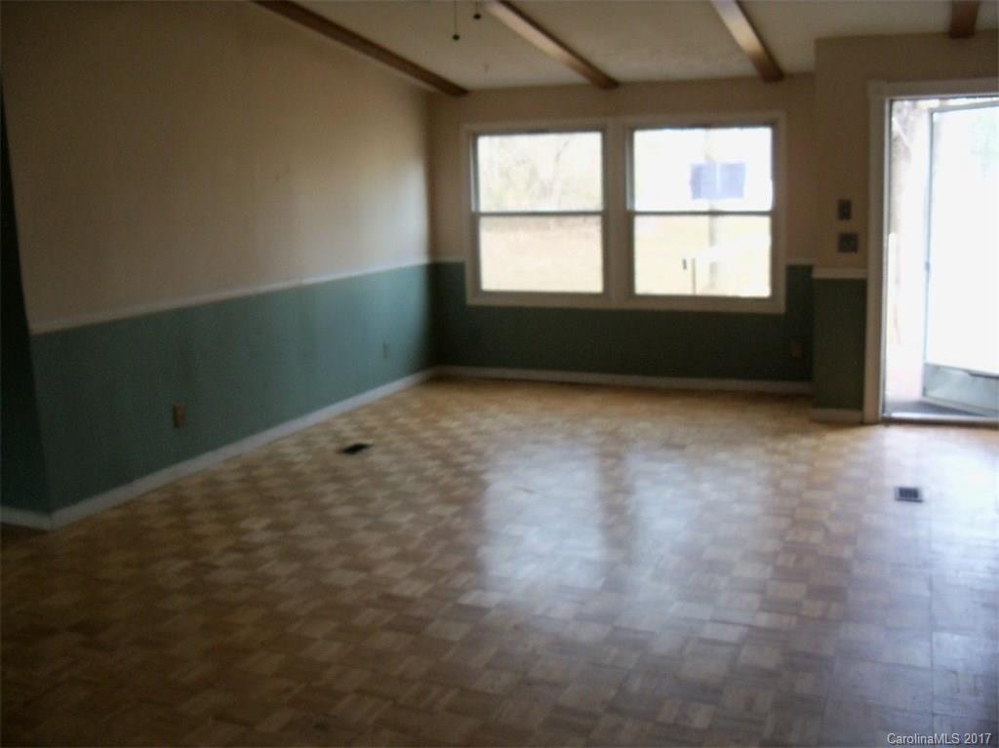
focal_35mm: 35
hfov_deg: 52.6
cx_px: 500
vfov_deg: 40.7
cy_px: 374
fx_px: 1010
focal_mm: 6.2
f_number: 3.5
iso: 200
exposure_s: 1/40
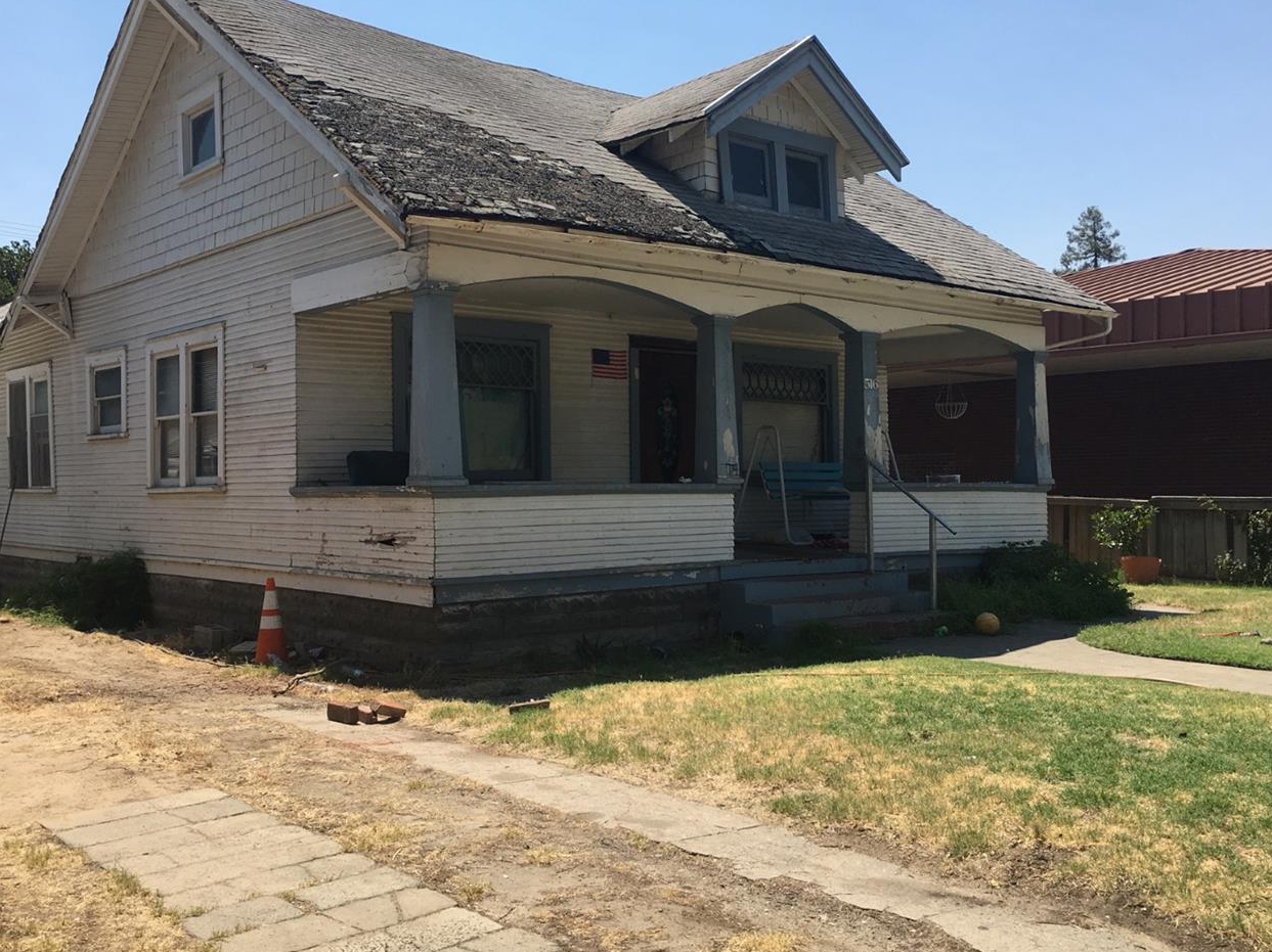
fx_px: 1285
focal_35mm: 35
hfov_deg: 52.6
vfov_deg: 40.7
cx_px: 603
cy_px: 469
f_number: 2.2
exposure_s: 1/1131
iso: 25
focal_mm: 4.15
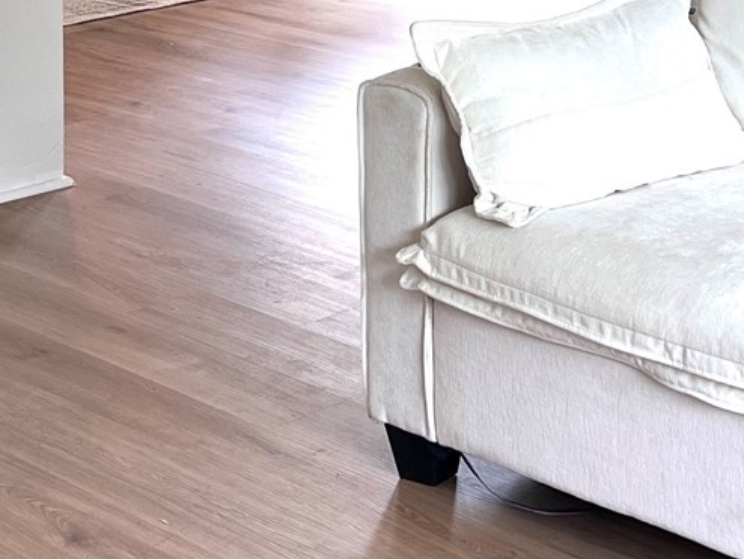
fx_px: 2172
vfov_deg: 13.6
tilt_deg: -1.7
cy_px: -327
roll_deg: -0.2
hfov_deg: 19.4
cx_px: 229
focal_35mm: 101
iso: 40
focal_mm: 5.7
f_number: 1.5
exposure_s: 1/120
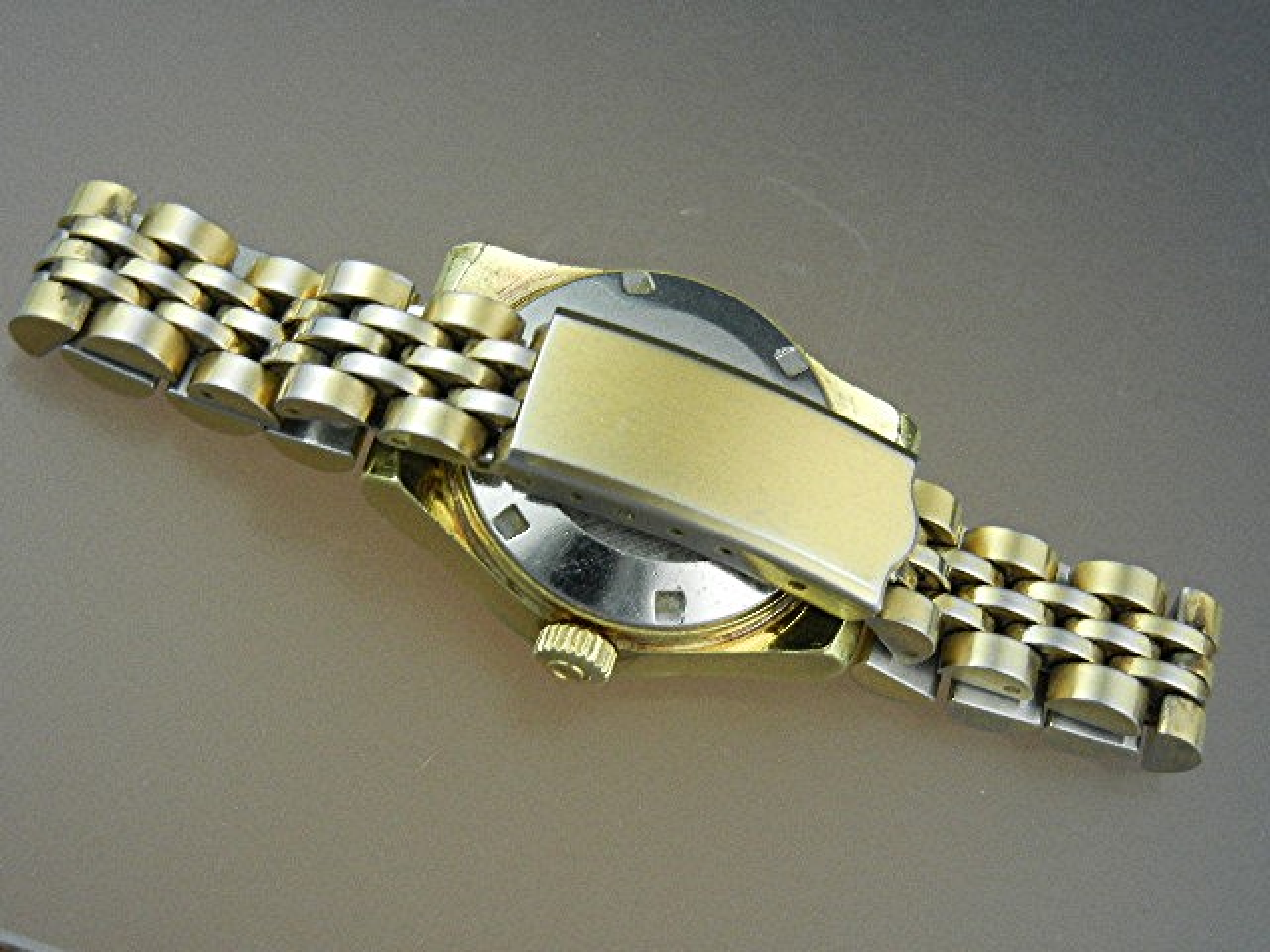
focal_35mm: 77
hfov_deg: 25.3
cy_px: 476
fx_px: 2825
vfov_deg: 19.1
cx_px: 635
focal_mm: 13.9
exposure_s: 1/25.1
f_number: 4.3
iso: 400
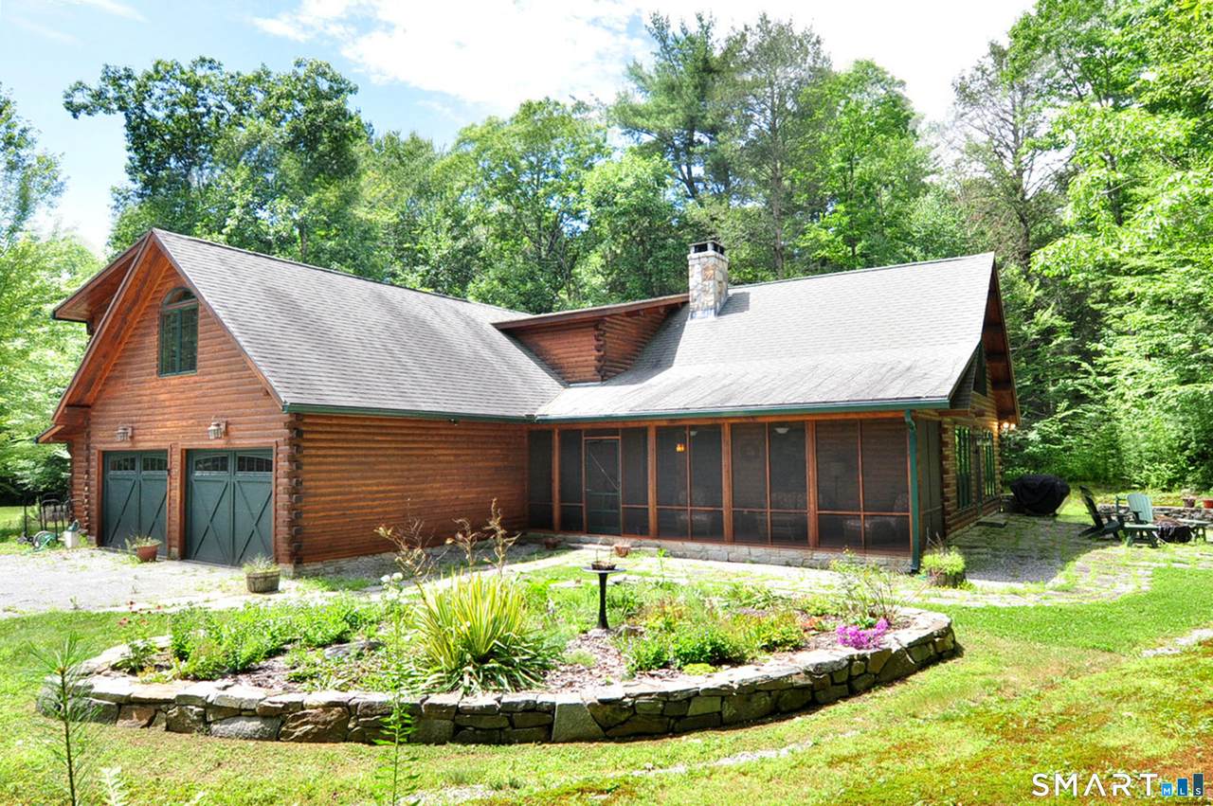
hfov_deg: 100.4
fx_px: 505
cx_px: 606
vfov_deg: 77.2
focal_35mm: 15
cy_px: 403
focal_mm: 10
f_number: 8
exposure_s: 1/160
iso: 500
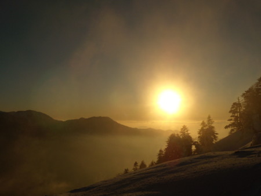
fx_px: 272
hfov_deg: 51.3
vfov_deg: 39.7
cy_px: 98
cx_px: 130
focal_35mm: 36
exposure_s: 1/1200
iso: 100
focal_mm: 6.4
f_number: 8.5
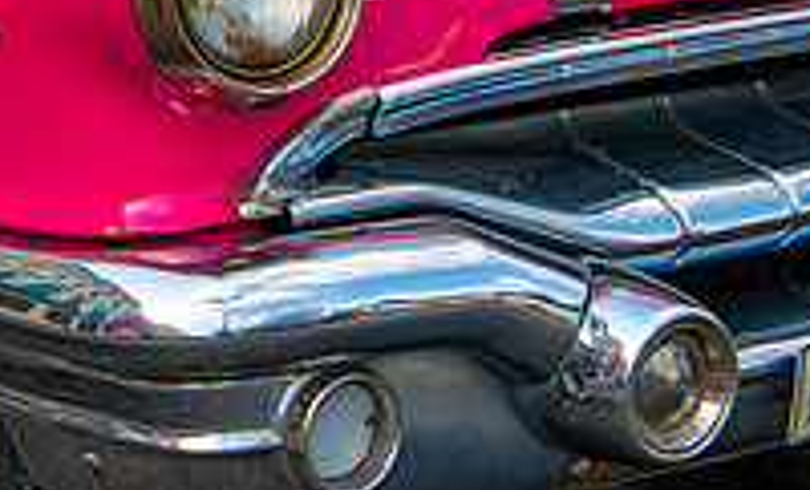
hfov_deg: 17.7
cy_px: -45
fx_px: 2582
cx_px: 180
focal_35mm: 118
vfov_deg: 10.7
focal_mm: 38
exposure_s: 1/160
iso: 100
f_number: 6.3
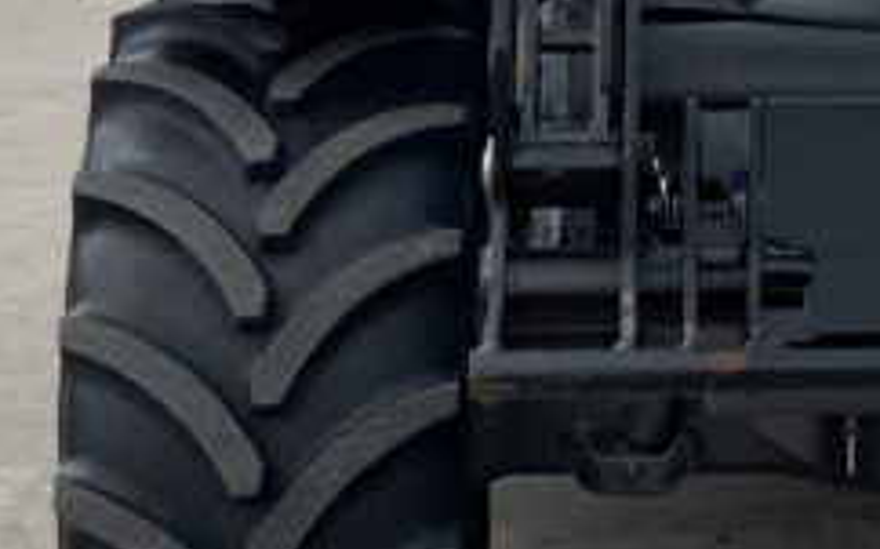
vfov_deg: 10.0
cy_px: -62
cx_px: 1211
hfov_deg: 15.2
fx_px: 3116
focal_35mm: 130
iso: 16
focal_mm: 3
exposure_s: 1/1984
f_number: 1.8
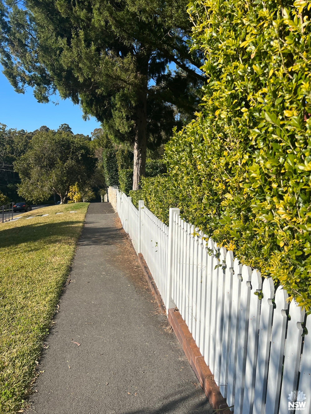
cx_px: 156
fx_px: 311
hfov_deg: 53.1
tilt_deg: -9.7
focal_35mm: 26
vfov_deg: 67.3
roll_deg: +0.0
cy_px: 207
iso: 50
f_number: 1.5
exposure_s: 1/4115
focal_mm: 5.7
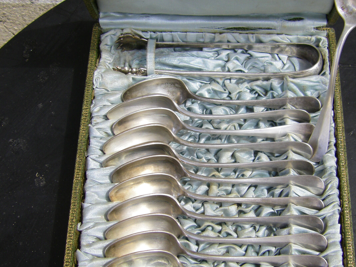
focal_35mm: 58
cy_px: 146
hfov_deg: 33.1
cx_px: 210
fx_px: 597
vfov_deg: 25.2
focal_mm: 6.3
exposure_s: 1/320
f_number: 3.5
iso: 64
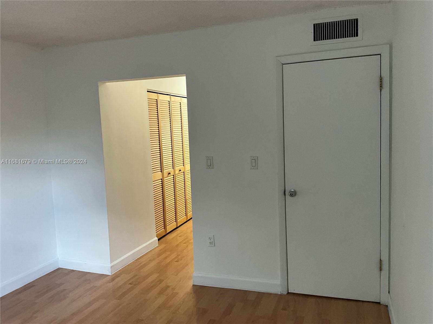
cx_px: 216
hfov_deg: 61.7
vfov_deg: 48.2
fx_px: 363
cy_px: 162
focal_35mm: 29
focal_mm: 3
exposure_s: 1/60
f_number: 1.8
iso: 100
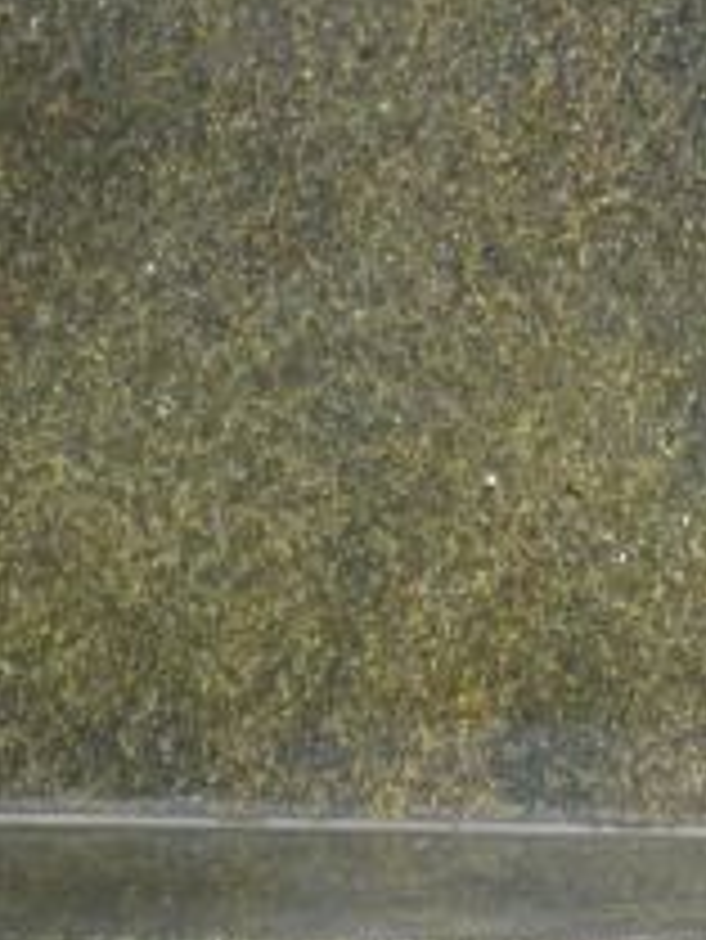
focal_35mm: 658
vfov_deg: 3.0
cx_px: -297
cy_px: -812
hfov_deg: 2.3
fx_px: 17875
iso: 100
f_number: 5.4
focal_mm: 23.1
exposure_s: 1/125
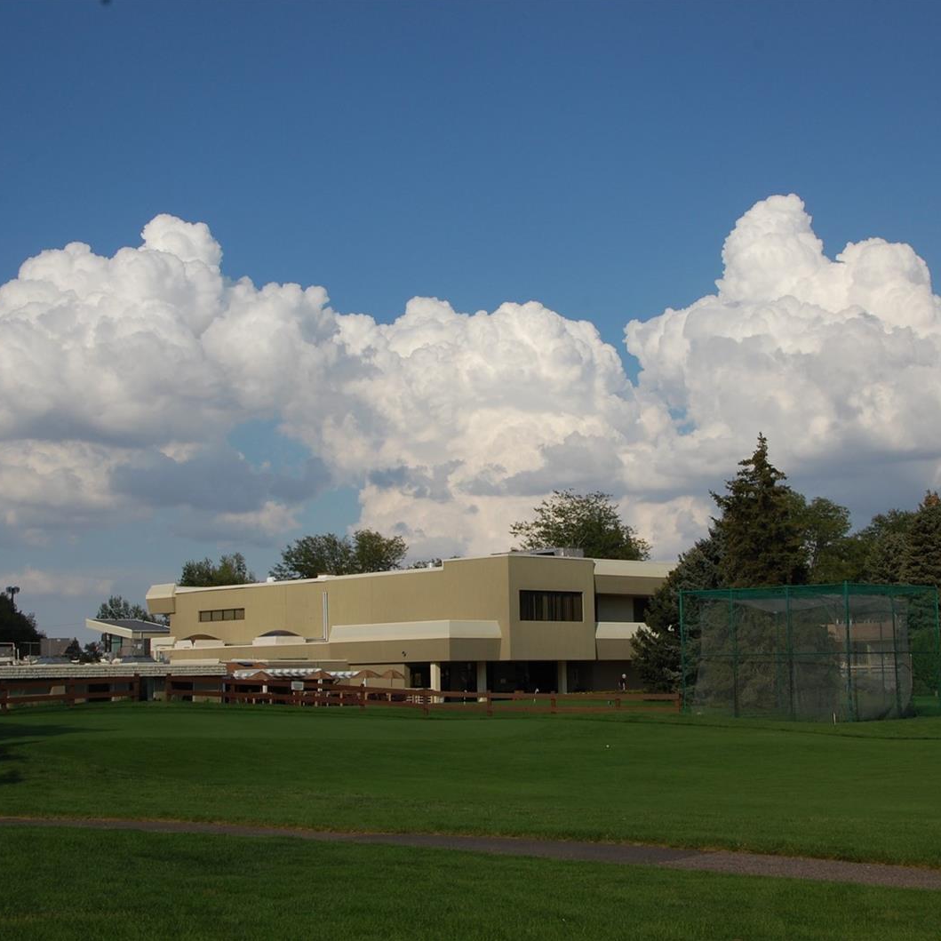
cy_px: 470
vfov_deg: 34.0
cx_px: 473
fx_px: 1538
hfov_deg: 34.0
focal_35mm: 50
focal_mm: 26
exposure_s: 1/500
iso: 200
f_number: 11
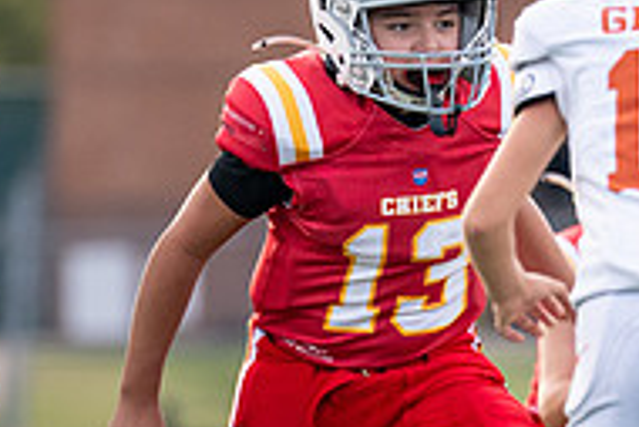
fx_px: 19717
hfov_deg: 1.9
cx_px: 51
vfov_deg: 1.2
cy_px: 384
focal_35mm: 1110
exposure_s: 1/2000
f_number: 2.8
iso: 400
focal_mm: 200
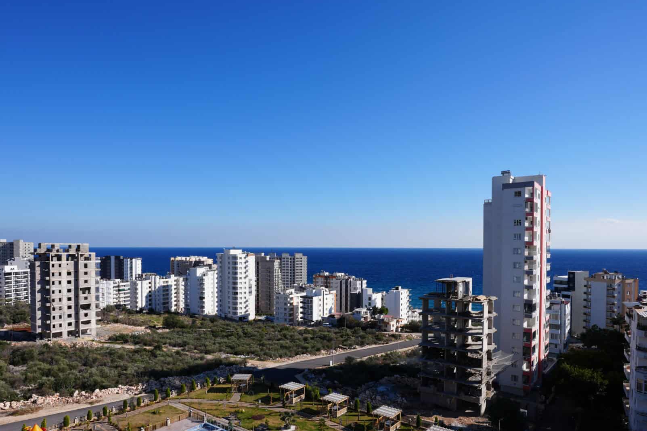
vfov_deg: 54.8
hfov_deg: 76.1
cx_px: 329
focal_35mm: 23
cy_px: 253
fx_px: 413
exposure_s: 1/200
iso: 100
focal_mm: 18
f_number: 10
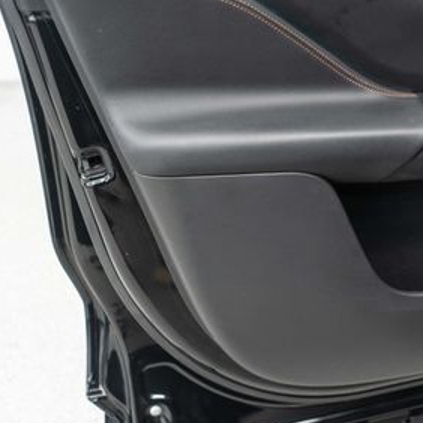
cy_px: 152
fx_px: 747
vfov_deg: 31.5
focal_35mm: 54
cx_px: 414
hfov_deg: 29.7
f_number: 3.2
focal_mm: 28
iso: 640
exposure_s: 1/40
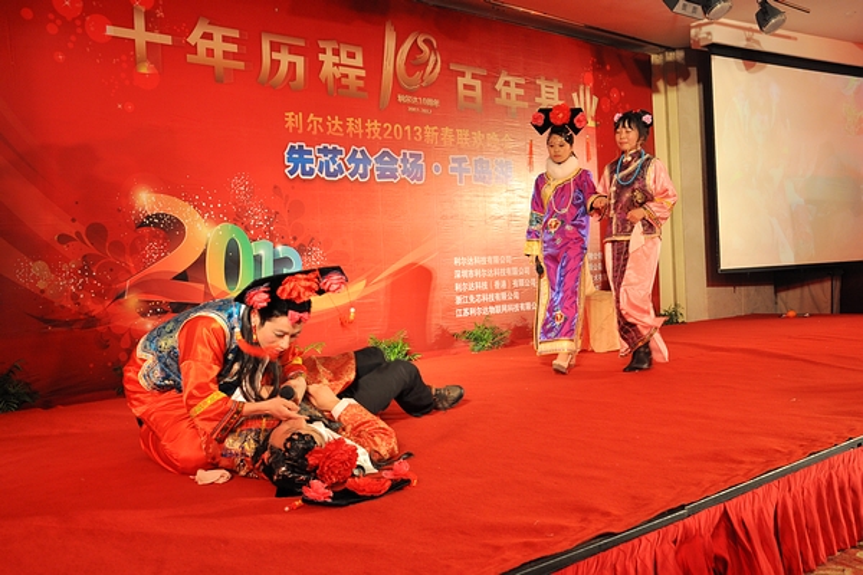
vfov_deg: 41.7
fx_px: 755
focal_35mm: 32
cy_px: 288
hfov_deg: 59.5
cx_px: 432
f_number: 5.6
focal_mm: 21
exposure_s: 1/50
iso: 320
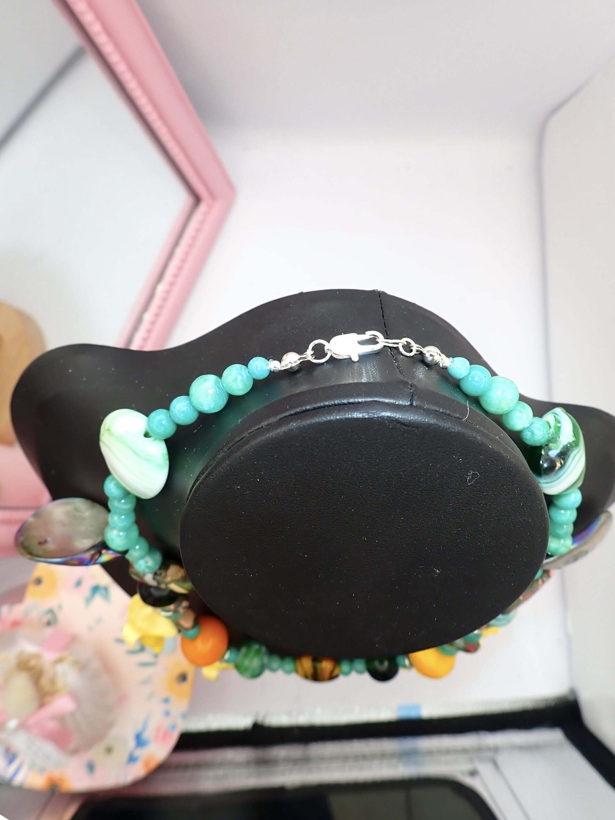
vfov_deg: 69.4
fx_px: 592
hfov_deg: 54.9
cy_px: 410
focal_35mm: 25
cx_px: 308
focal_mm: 4.5
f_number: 2.8
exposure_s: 1/80
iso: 100
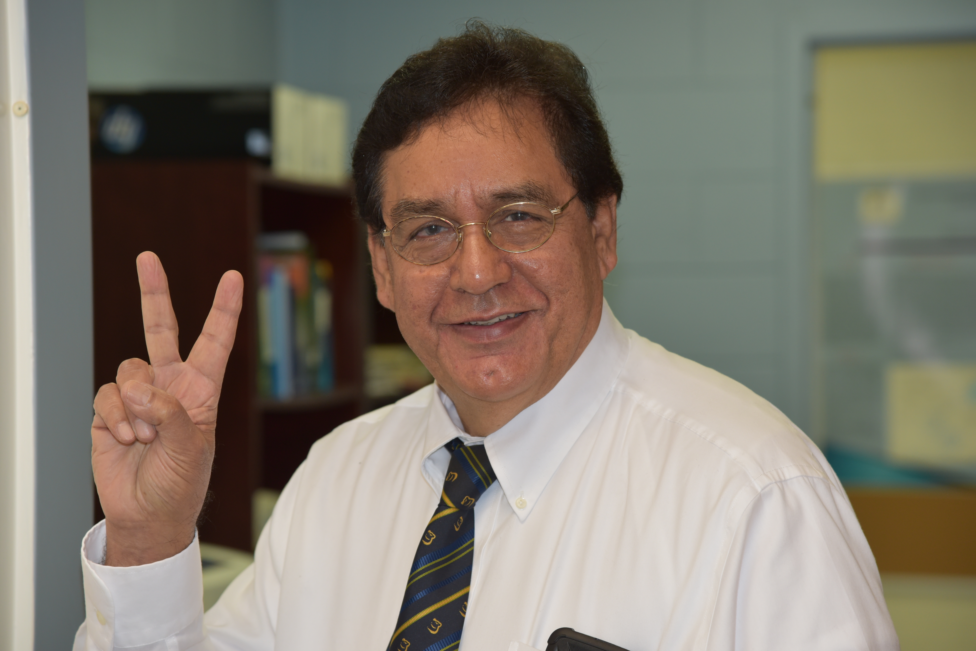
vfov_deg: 11.4
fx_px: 3254
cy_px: 326
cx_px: 488
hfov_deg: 17.1
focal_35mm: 120
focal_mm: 120
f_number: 5.6
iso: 800
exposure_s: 1/100
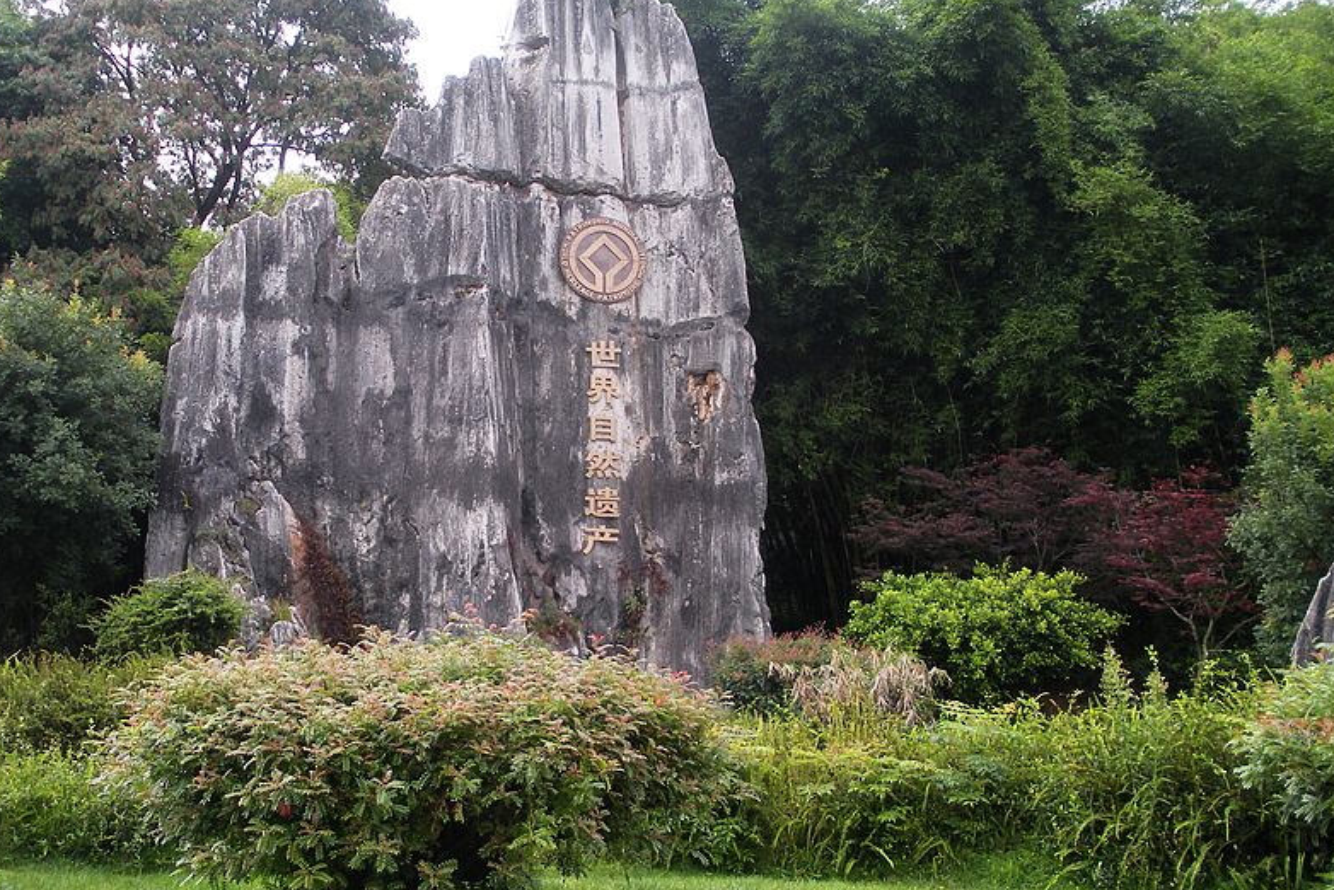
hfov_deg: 40.3
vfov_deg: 27.5
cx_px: 578
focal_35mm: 49
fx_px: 1816
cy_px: 426
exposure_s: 1/160
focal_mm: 6.3
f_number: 3.5
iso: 64
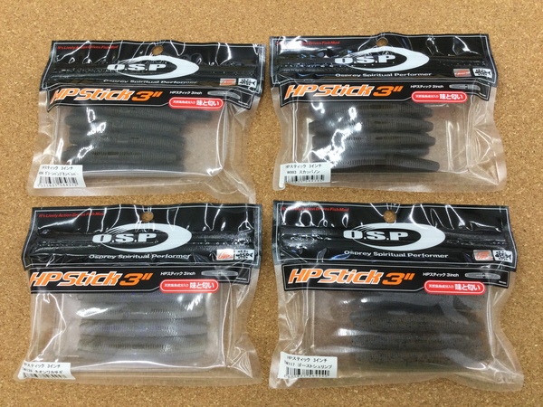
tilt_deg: -78.5
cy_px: 204
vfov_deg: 45.4
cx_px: 272
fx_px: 486
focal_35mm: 31
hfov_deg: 58.4
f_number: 2.4
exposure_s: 1/30
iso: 32
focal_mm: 3.3
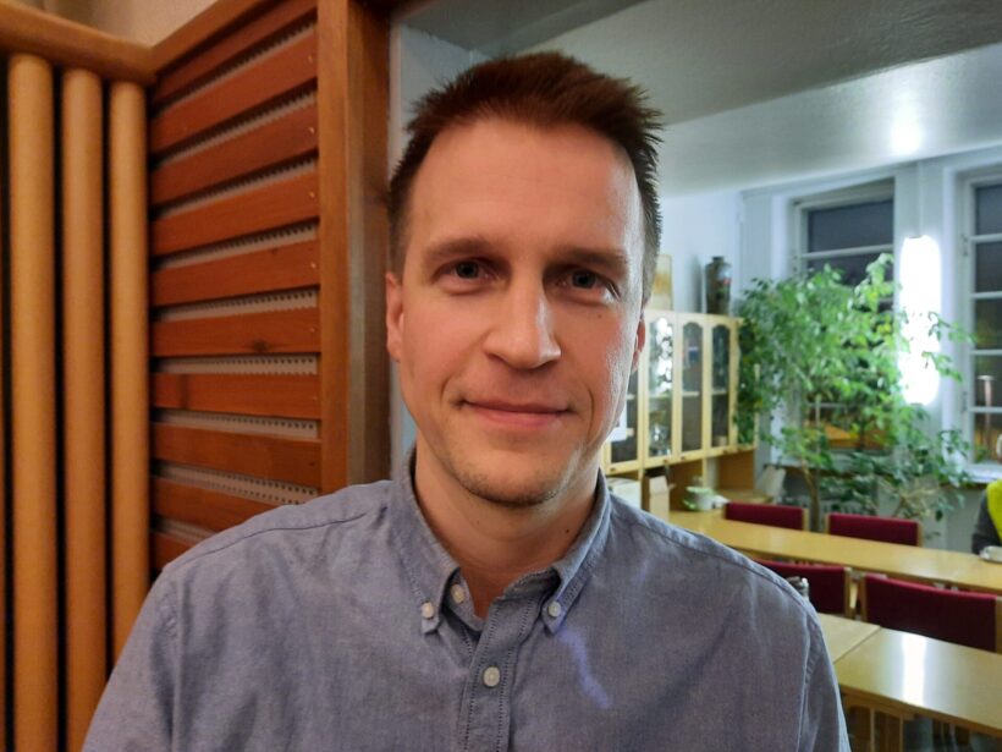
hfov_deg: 69.4
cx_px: 501
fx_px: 724
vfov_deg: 54.9
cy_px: 376
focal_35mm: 25
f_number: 2
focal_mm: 4.6
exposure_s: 1/25
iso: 400
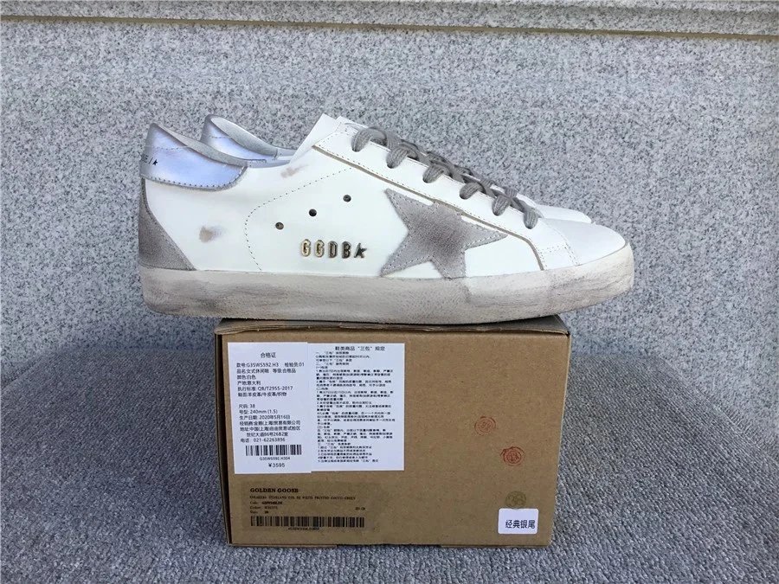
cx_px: 390
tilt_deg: -14.4
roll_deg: -0.8
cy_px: 292
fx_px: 698
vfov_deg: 45.4
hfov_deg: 58.4
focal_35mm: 31
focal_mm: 3.3
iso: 25
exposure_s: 1/369
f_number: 2.4
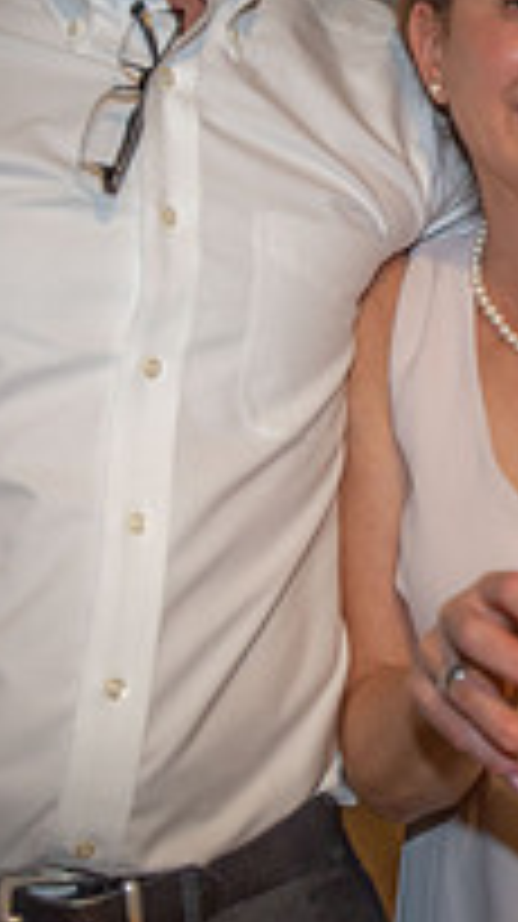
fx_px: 2178
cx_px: 500
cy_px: 216
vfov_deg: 23.7
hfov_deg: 13.4
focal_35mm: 89
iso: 1600
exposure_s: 1/80
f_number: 2.8
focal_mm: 30
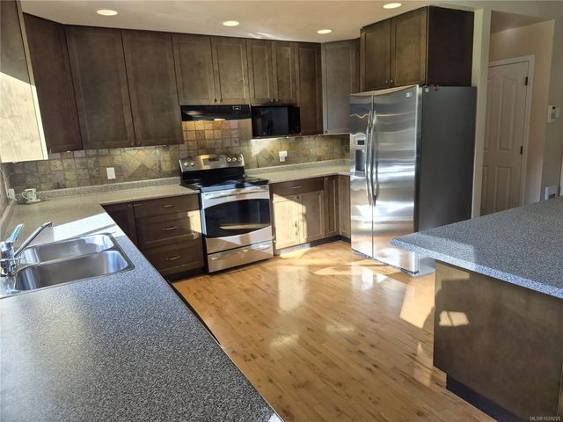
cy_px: 211
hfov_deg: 73.9
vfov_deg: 58.9
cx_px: 282
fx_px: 374
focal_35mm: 23
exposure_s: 1/120
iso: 64
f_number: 1.8
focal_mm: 5.4
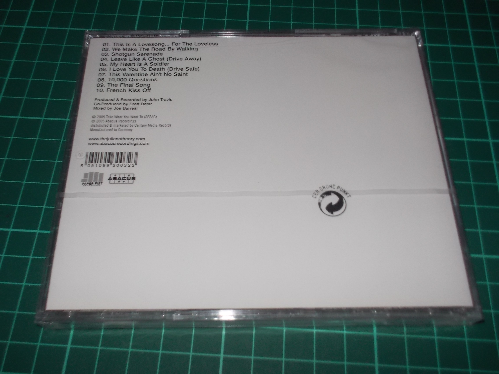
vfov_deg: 38.7
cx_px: 250
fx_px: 533
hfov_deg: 50.1
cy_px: 187
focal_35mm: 37
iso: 200
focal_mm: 5.2
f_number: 3.7
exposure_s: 1/30
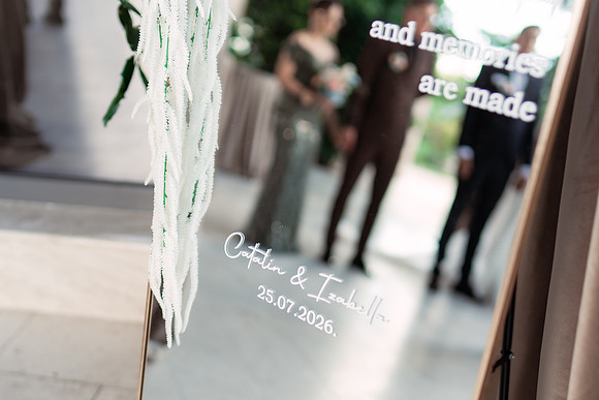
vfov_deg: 27.0
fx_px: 824
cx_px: 299
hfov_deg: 40.0
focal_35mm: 50
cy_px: 283
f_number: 2
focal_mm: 35
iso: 160
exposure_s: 1/200
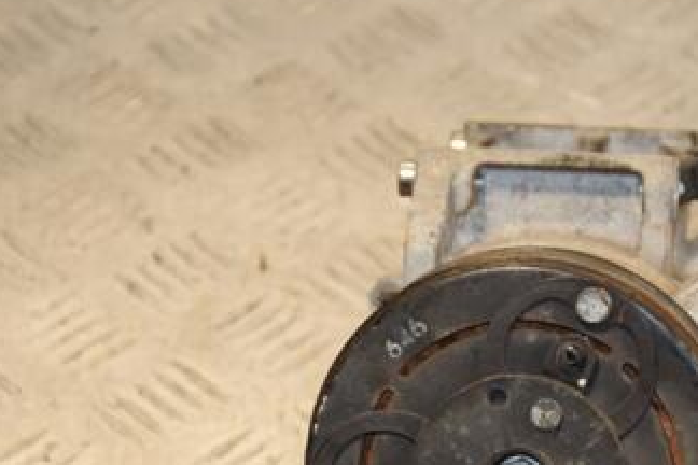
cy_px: 364
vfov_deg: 8.5
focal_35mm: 161
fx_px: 3121
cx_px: 495
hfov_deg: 12.7
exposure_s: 1/200
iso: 800
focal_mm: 58
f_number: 5.6
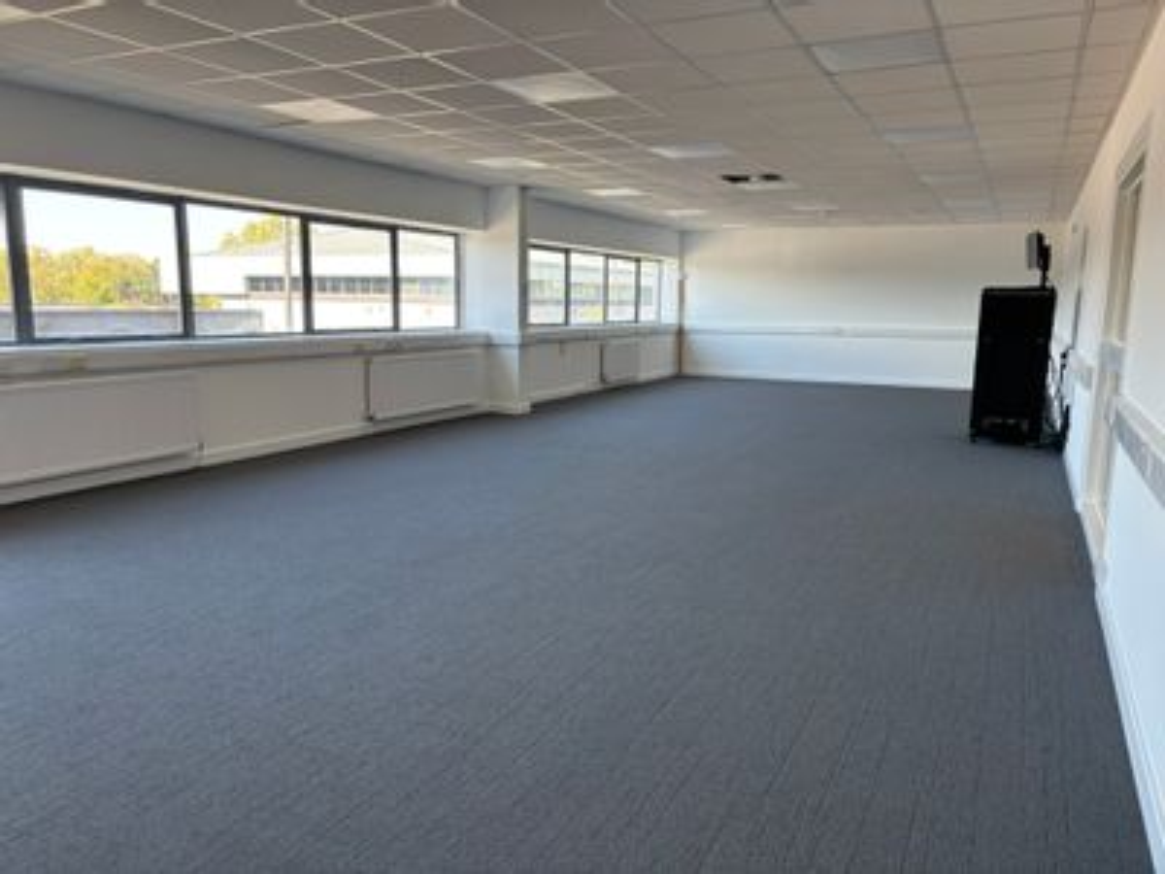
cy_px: 437
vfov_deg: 53.1
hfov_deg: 67.3
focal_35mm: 26
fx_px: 875
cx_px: 582
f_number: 1.6
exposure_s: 1/121
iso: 40
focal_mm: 5.96
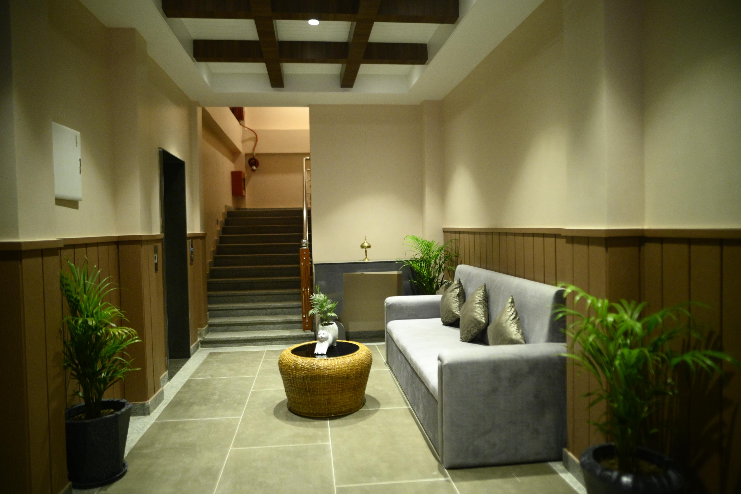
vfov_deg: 53.1
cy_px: 247
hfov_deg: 73.7
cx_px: 370
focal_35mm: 24
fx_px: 494
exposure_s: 1/160
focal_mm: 24
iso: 5000
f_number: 1.4
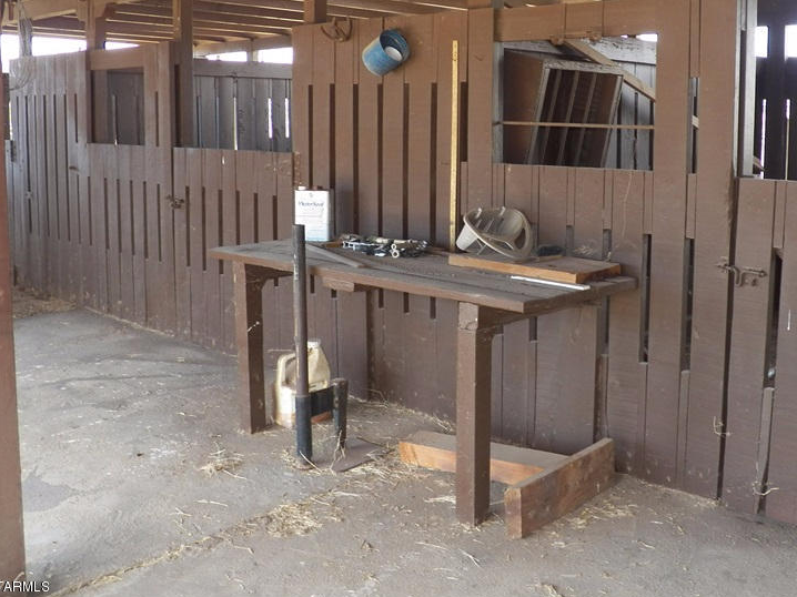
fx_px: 898
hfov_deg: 47.4
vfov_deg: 36.4
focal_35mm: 39
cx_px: 500
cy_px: 202
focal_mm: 4.9
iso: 125
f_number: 2.8
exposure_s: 1/80
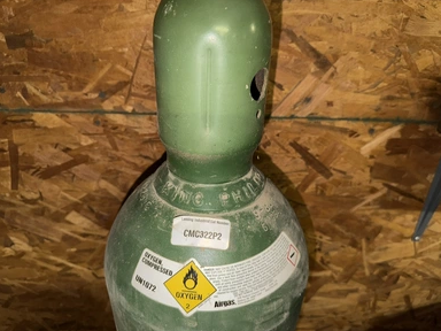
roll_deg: -1.8
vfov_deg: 54.9
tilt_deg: -29.9
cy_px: 171
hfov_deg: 69.4
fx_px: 318
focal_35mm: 25
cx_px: 227
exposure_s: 1/13
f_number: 1.78
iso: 64
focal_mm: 6.76
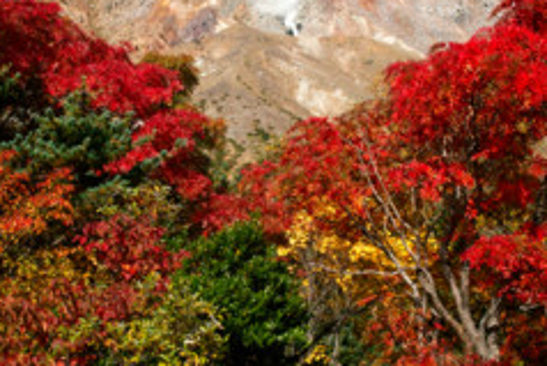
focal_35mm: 69
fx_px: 1049
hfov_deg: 29.1
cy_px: 146
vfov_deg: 19.7
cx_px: 207
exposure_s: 1/160
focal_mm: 24.2
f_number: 8
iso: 100
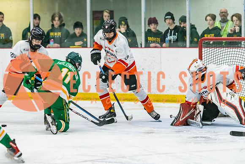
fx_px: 1476
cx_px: 53
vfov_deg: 6.3
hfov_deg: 9.5
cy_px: 111
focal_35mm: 217
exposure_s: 1/640
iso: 1600
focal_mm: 135
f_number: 2.8
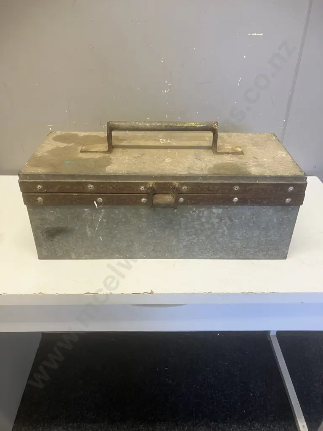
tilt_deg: -30.9
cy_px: 216
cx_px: 162
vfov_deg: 63.4
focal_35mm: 28
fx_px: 348
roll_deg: -2.0
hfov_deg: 49.7
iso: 80
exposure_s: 1/50
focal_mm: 3.99
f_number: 1.8
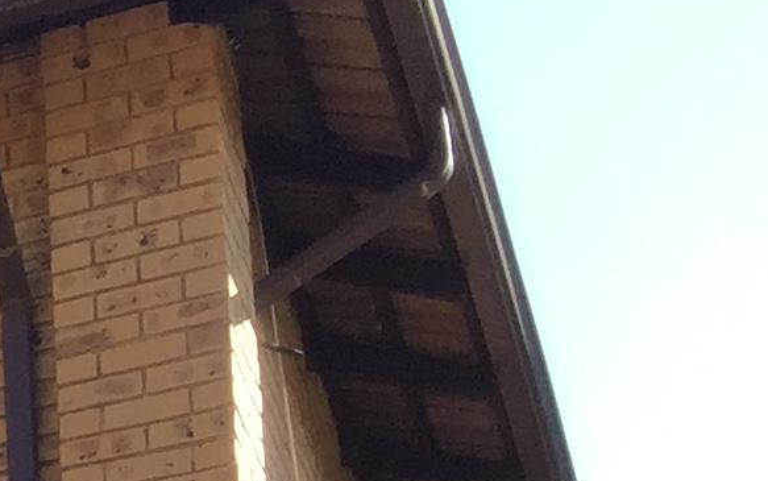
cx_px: -1330
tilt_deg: +13.2
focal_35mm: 172
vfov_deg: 6.8
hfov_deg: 10.0
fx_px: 3602
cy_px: 1492
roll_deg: -2.0
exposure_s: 1/557
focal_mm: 4.15
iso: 32
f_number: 2.2
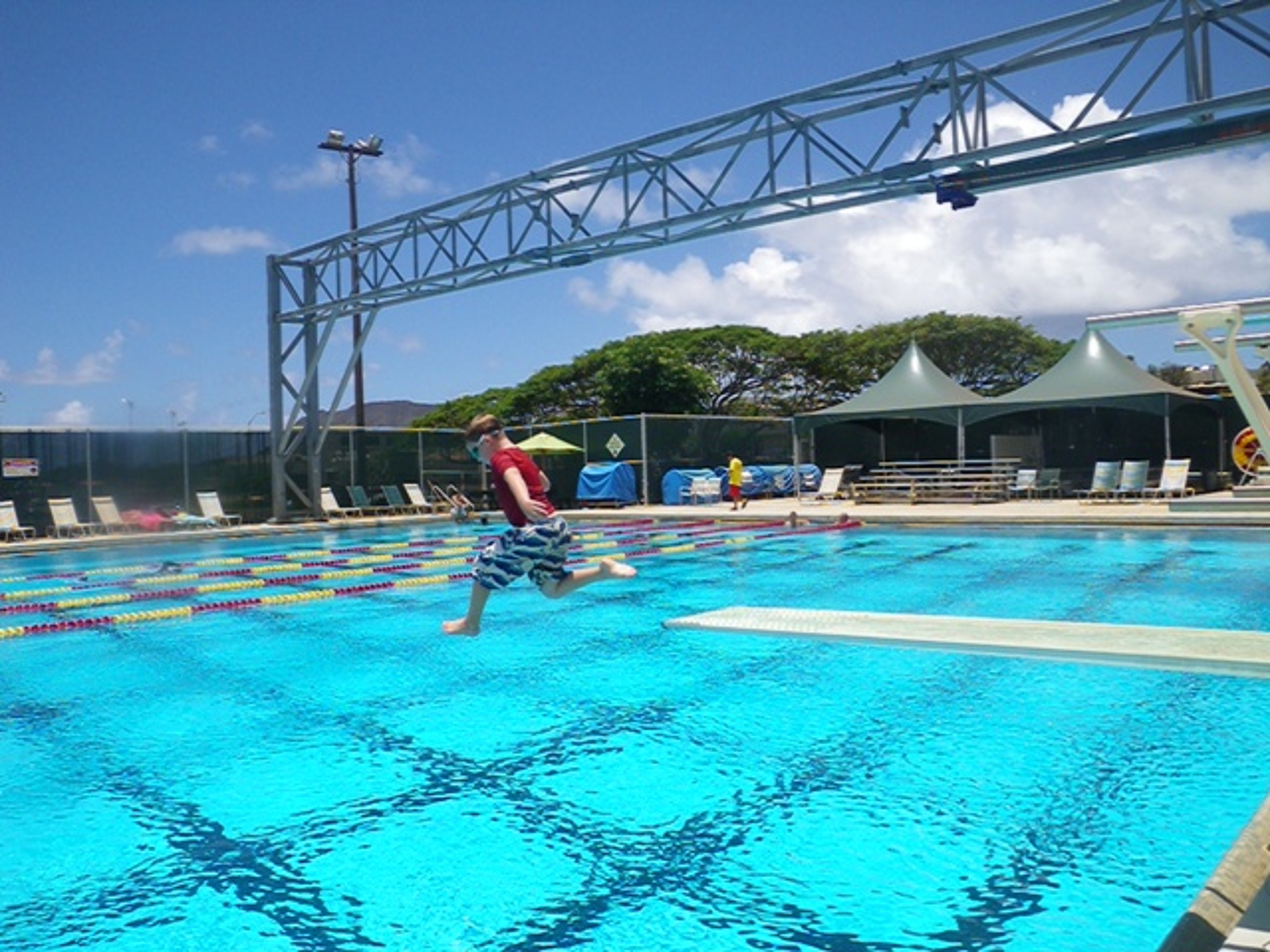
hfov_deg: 63.4
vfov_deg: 49.7
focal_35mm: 28
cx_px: 635
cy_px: 476
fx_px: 1027
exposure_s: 1/640
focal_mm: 5
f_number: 4.2
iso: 64
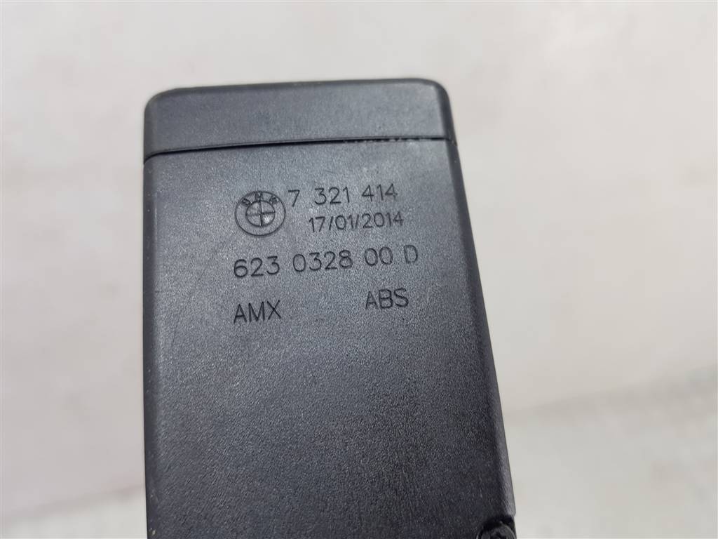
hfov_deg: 67.3
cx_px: 359
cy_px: 270
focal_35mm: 26
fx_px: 539
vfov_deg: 53.1
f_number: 1.7
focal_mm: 4.2
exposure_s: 1/50
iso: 50
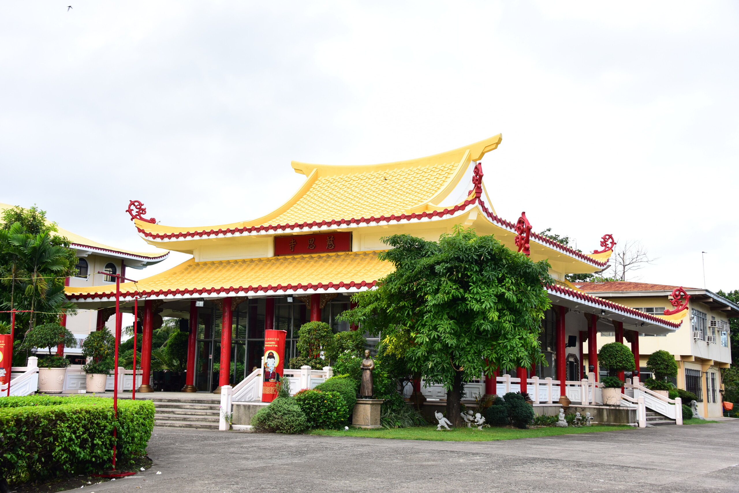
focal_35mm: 44
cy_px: 246
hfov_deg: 44.5
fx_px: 903
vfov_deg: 30.5
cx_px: 370
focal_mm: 44
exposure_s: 1/250
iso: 800
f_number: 8
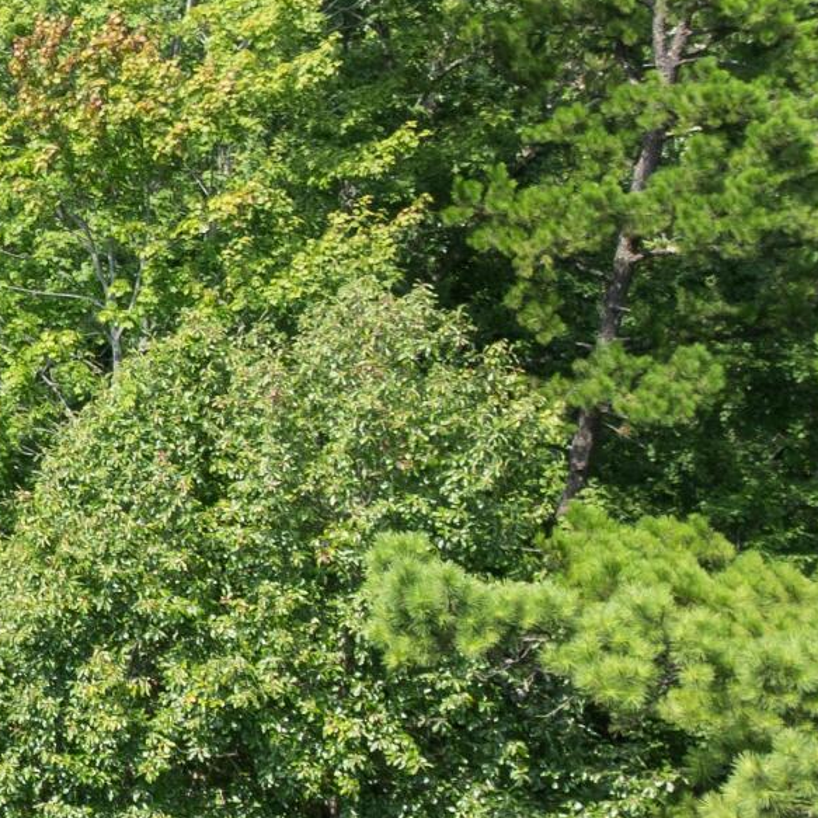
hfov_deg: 12.4
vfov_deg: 16.0
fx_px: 2914
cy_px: 488
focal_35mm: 109
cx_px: -1172
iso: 100
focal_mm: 12.29
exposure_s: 1/50
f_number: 2.8
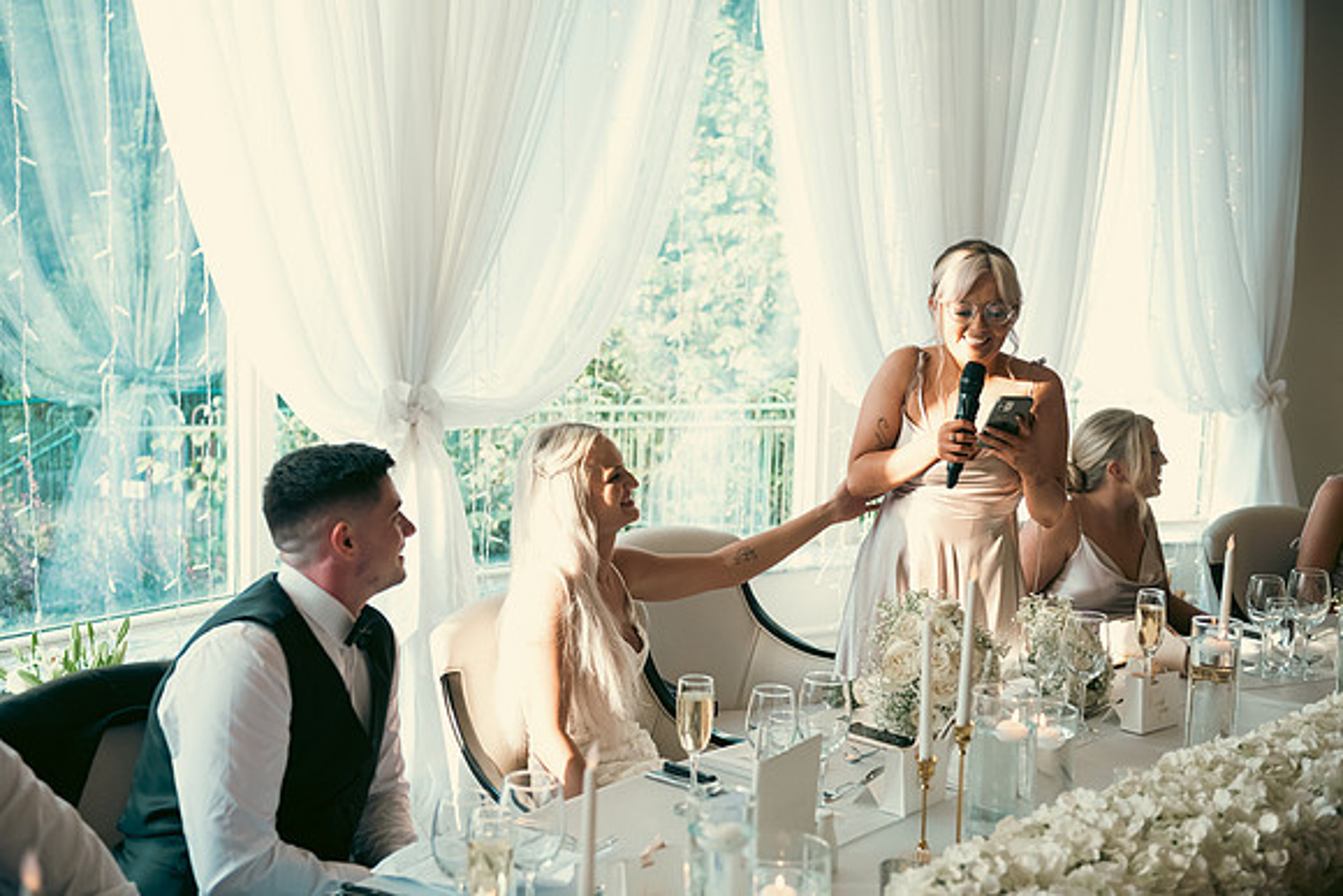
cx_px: 672
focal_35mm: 48
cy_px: 448
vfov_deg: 28.1
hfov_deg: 41.1
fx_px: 1791
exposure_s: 1/160
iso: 400
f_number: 3.5
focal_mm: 48
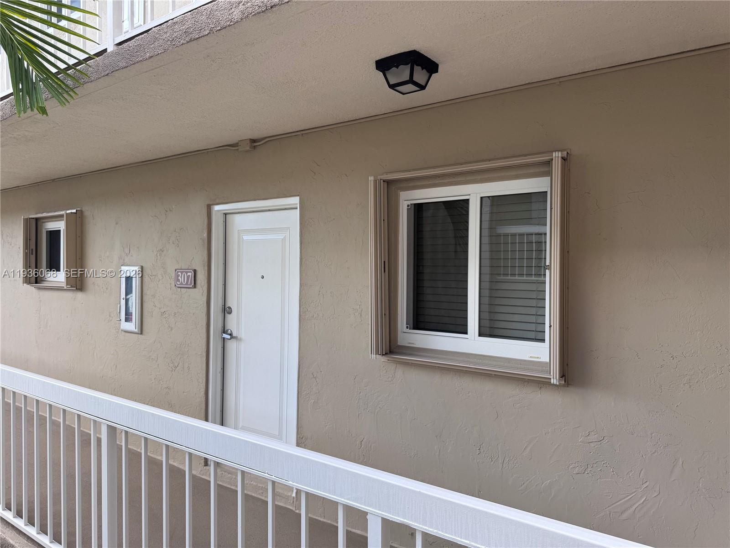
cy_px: 274
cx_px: 365
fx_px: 506
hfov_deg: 71.6
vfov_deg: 56.8
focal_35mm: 24
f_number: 1.78
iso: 80
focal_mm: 6.76
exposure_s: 1/422
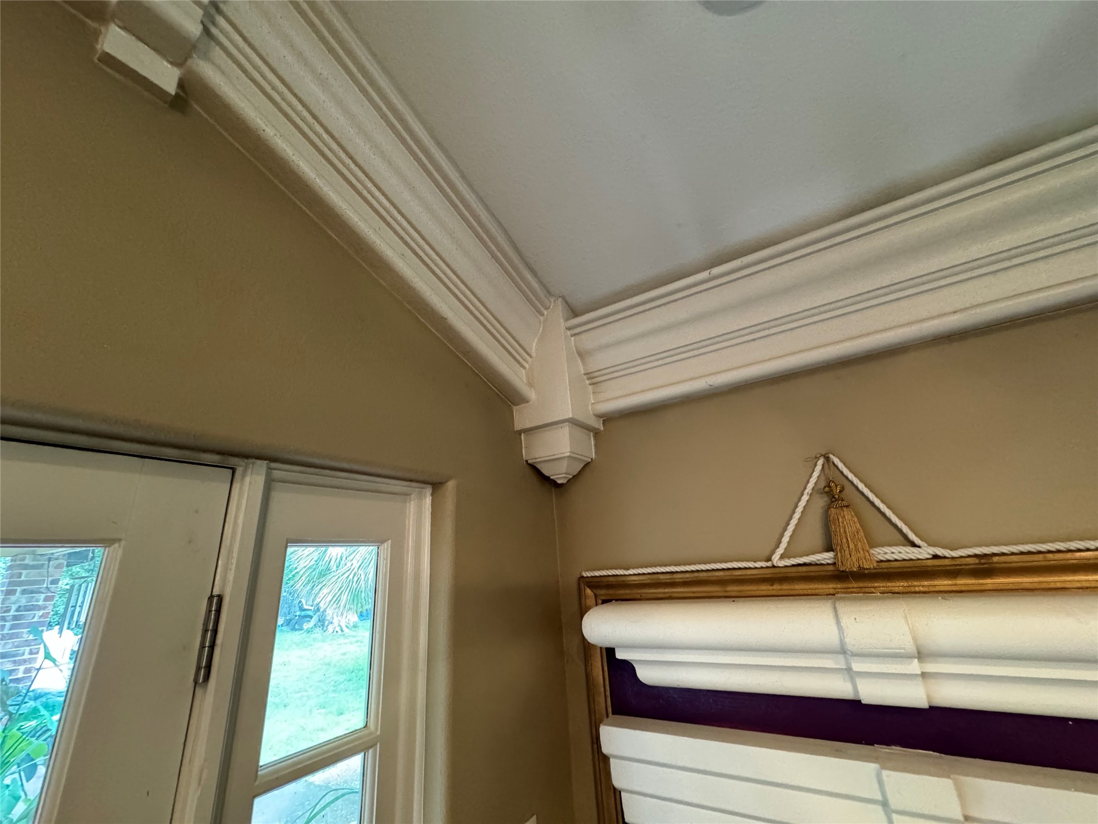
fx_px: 444
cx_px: 549
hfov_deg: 102.1
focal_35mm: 14
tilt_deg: +18.9
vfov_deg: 85.7
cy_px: 412
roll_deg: +3.7
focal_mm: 2.22
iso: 800
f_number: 2.2
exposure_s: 1/60
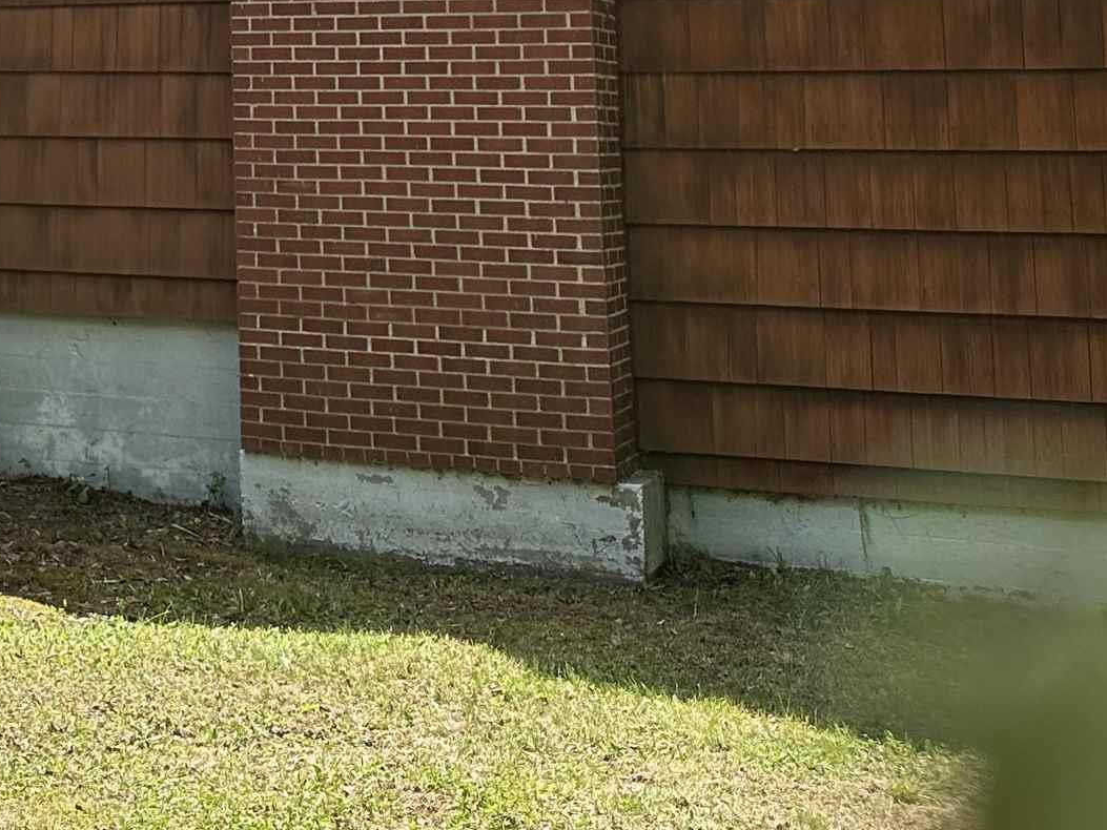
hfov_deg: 25.3
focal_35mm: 70
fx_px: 2239
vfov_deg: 19.7
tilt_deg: +8.8
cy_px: -179
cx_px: -184
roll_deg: +0.6
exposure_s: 1/2028
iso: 80
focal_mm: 6.86
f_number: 1.78
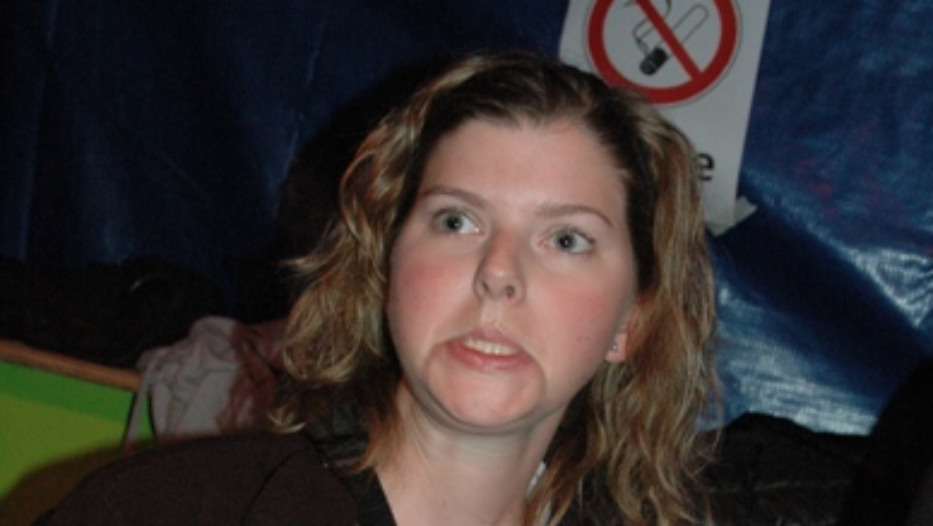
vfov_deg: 17.3
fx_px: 1730
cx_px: 462
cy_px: 348
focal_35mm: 70
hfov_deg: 30.2
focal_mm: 27
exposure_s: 1/60
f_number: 4.5
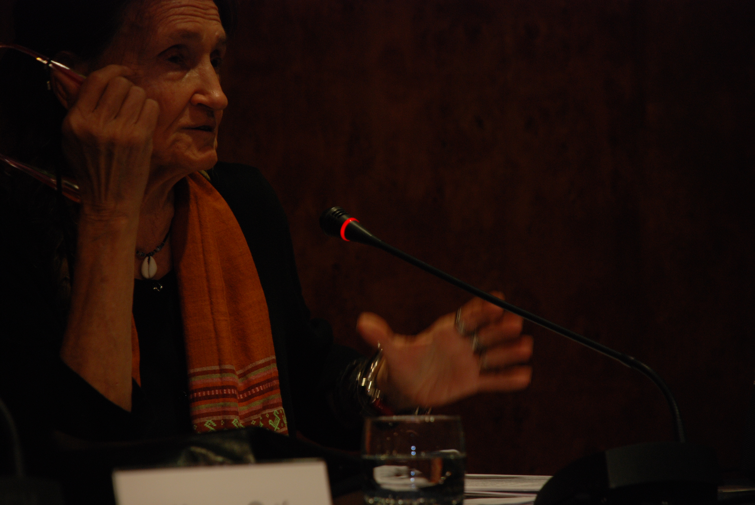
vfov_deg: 6.8
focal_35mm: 202
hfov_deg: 10.1
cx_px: 378
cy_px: 252
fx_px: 4252
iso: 400
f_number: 5.6
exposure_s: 1/60
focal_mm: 135
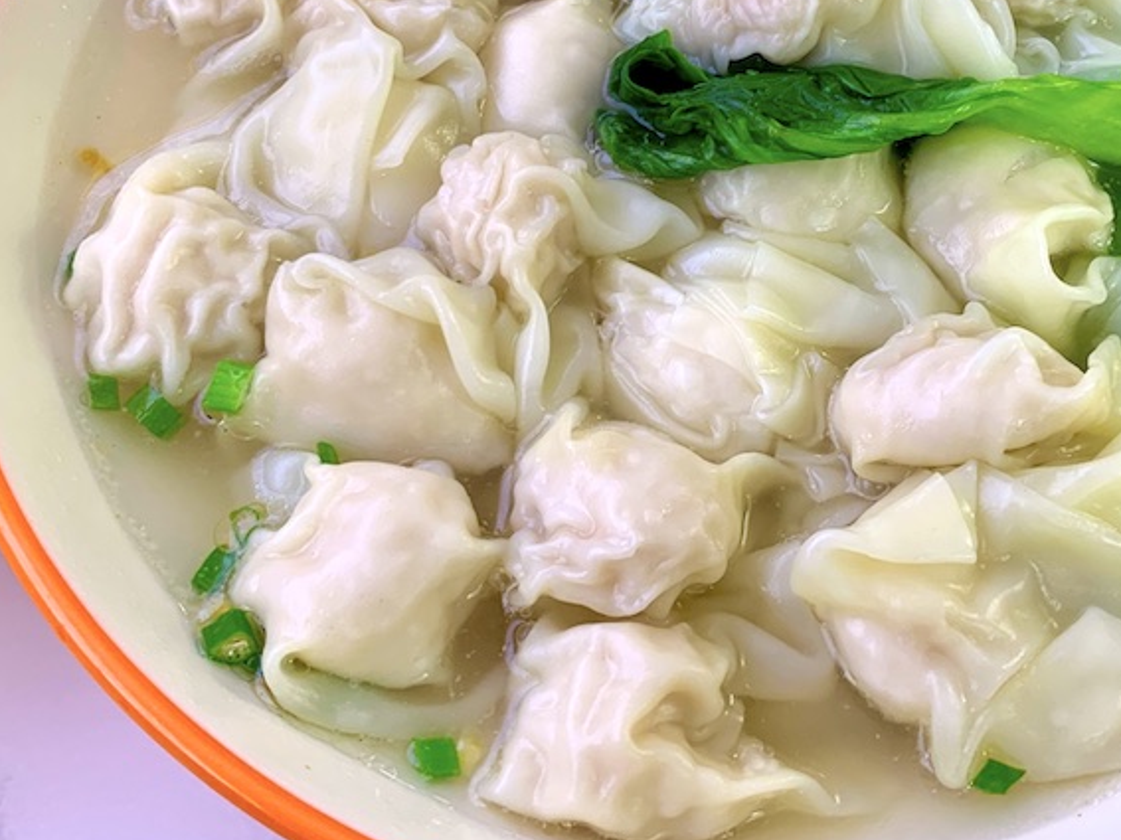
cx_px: 724
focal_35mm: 44
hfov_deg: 42.5
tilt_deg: -60.8
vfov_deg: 32.6
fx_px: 1425
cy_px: 275
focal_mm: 4.25
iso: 100
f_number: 1.8
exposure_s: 1/100
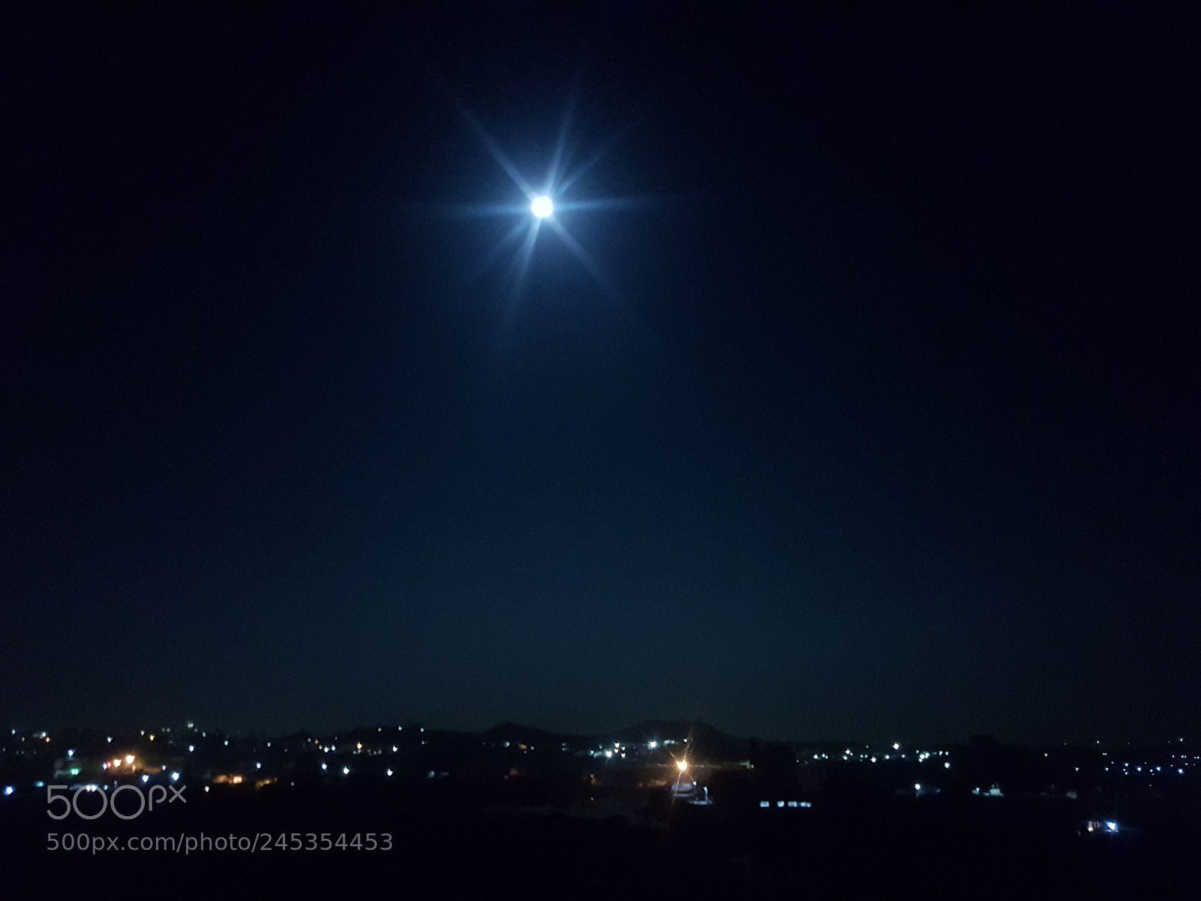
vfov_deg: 53.1
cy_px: 450
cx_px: 600
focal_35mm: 26
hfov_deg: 67.3
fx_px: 902
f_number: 1.7
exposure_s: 1/5
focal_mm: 4.2
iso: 400
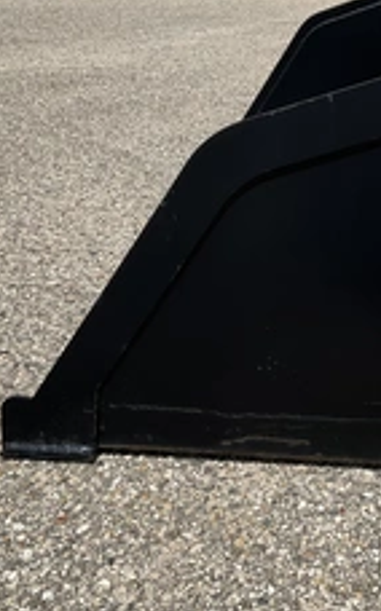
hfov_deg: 23.5
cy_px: 279
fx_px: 899
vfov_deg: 37.5
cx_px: 319
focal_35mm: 54
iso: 25
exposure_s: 1/3125
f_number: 1.8
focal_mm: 3
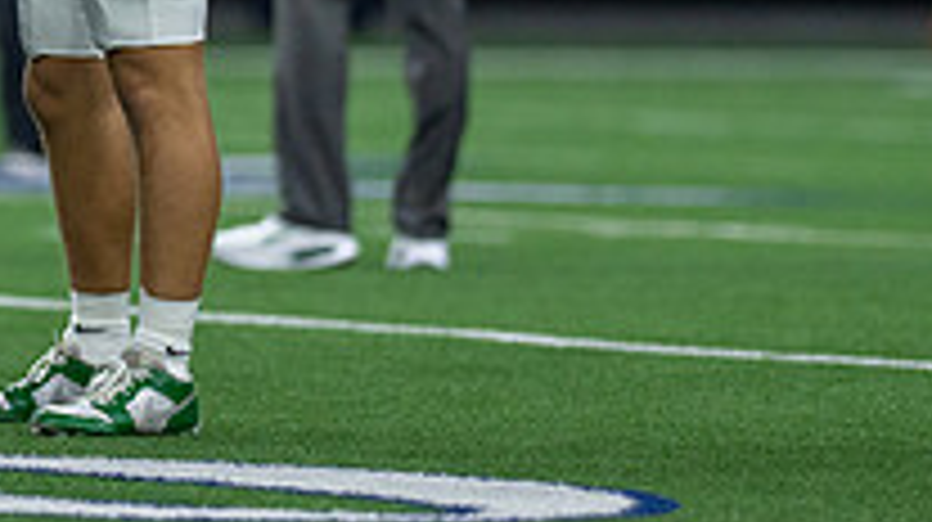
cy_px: -283
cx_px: -34
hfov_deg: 4.5
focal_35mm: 481
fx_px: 11876
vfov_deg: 2.5
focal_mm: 135
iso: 1000
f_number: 1.8
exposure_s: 1/2000
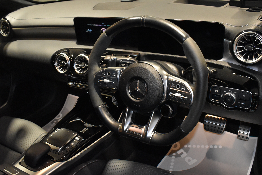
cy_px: 88
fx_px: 262
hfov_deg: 53.1
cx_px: 131
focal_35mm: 36
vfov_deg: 36.9
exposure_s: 1/60
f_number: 8
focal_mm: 24
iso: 5600
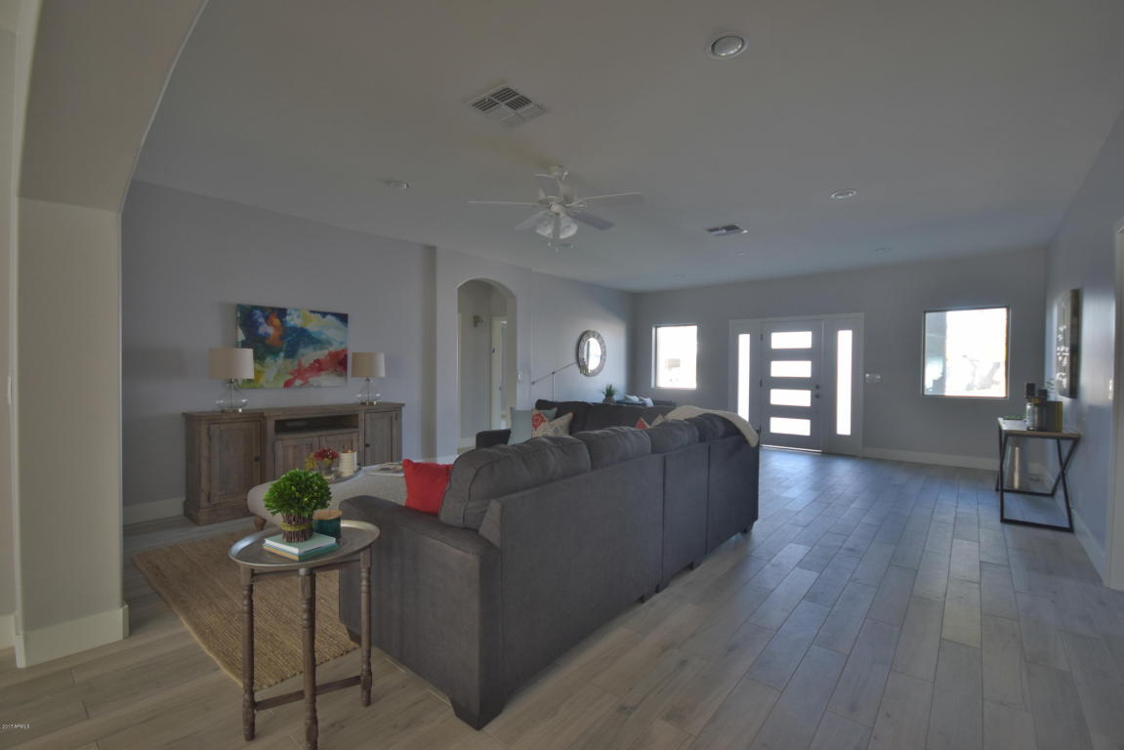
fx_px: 468
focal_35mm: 15
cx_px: 562
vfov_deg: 77.4
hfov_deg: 100.4
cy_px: 375
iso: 800
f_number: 4
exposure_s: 1/60
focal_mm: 10
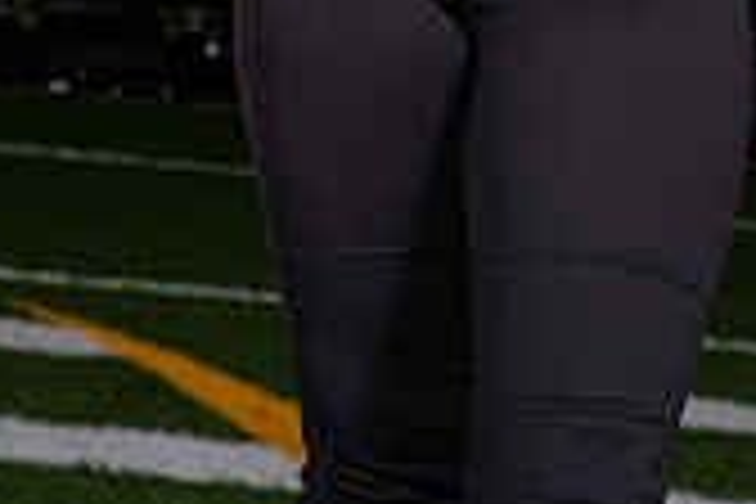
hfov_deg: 12.5
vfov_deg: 8.0
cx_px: 616
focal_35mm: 163
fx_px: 3423
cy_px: -504
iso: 200
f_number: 5.6
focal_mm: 61
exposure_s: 1/200
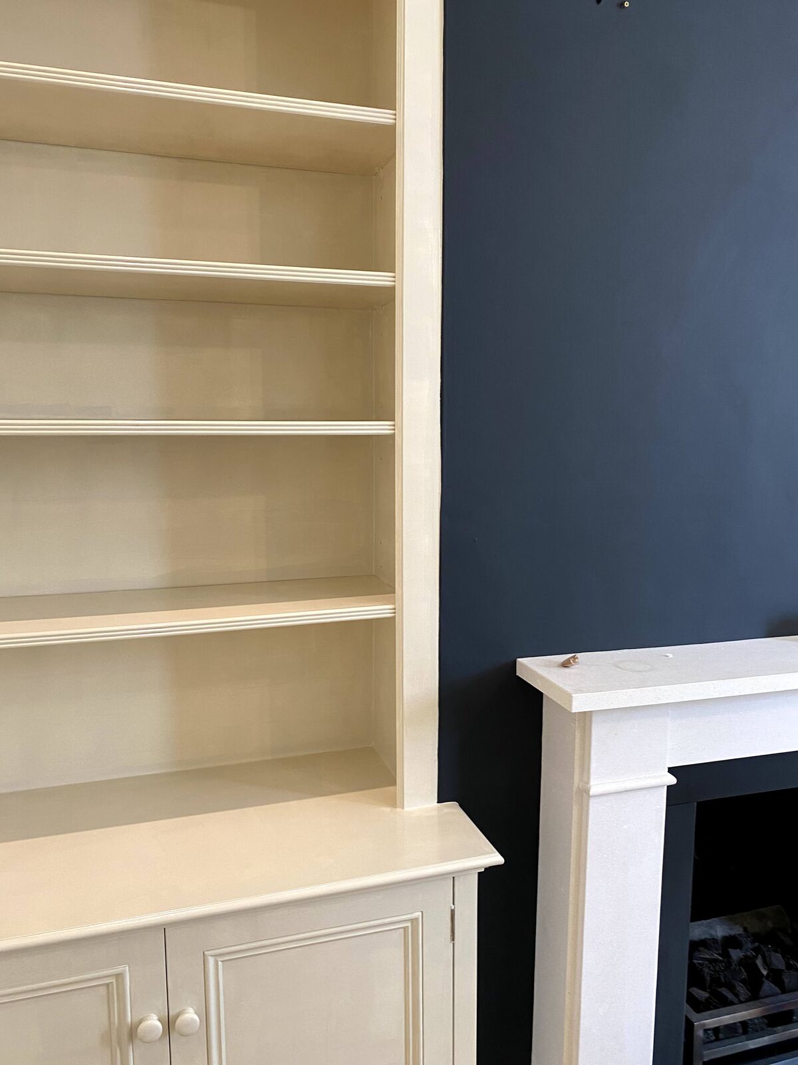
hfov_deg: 53.1
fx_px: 799
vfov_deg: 67.3
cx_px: 399
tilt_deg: -7.8
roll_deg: -0.5
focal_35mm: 26
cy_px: 532
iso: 80
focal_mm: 4.25
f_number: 1.8
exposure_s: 1/50
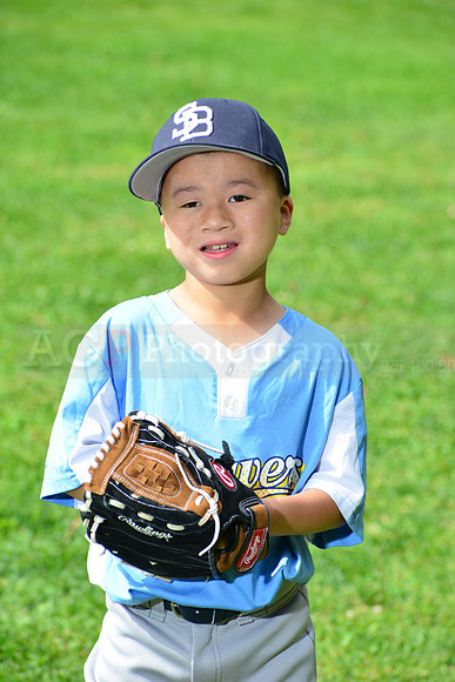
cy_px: 341
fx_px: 3789
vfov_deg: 10.3
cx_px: 228
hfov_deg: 6.9
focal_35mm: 200
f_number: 10
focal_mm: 200
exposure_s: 1/200
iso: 200
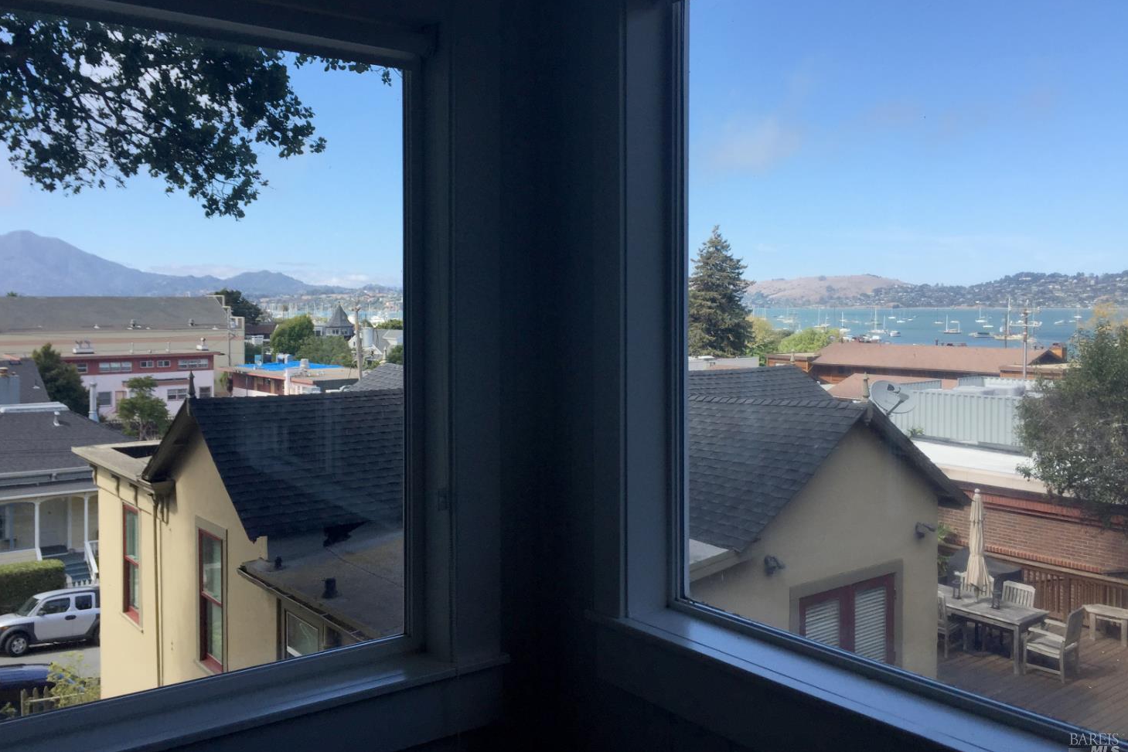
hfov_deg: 60.3
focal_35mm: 31
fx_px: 971
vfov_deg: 42.3
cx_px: 553
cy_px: 332
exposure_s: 1/964
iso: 32
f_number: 2.2
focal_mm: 4.15
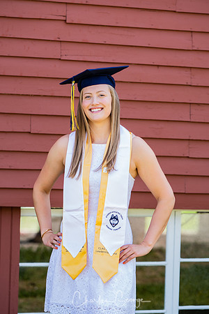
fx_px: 1633
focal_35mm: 188
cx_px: 104
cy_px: 157
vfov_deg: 11.0
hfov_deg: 7.3
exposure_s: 1/200
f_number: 2.8
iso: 100
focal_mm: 125
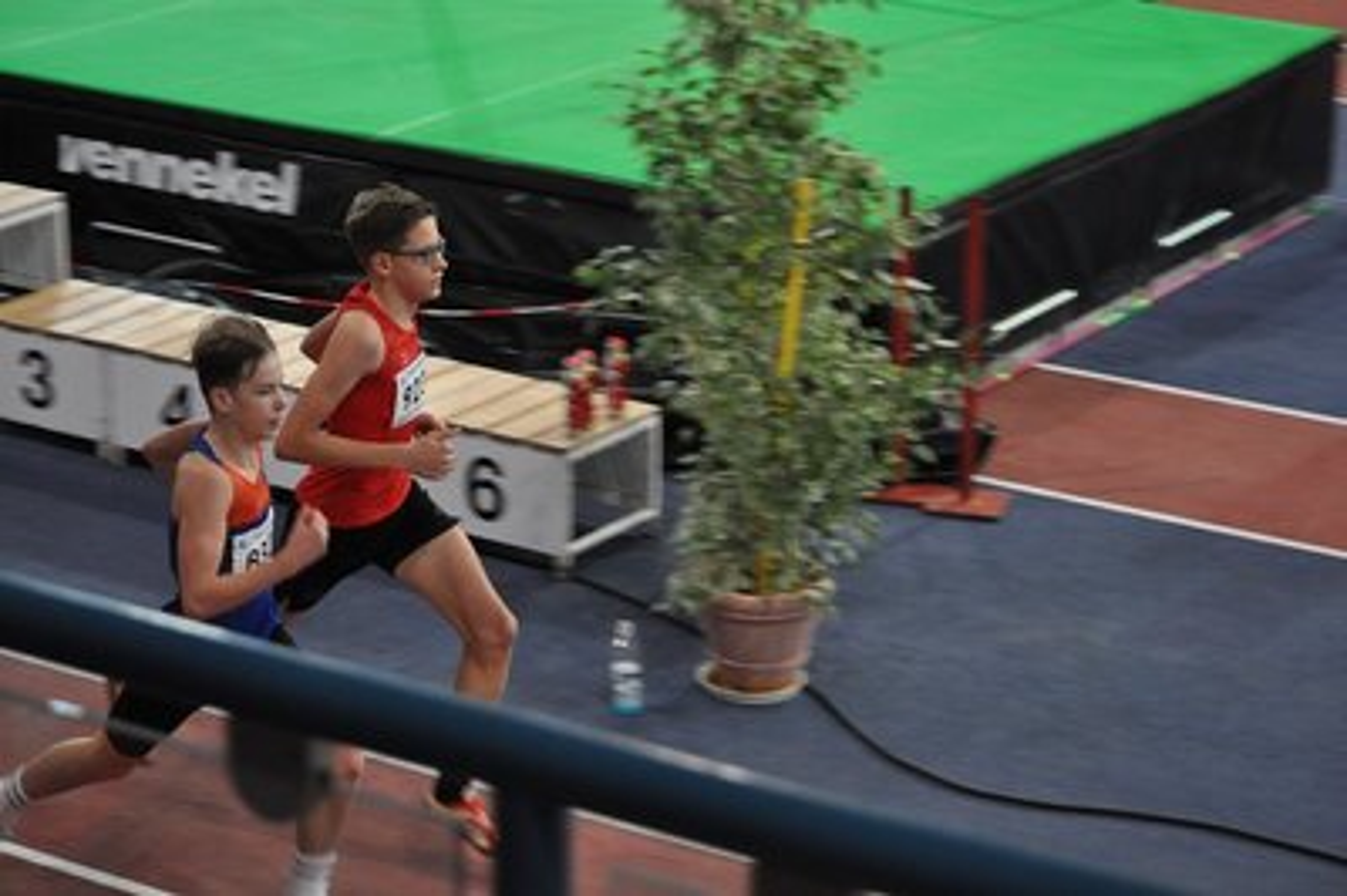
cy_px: 448
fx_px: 3477
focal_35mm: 93
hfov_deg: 21.9
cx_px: 674
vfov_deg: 14.7
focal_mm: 62
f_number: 4.5
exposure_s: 1/160
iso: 1600
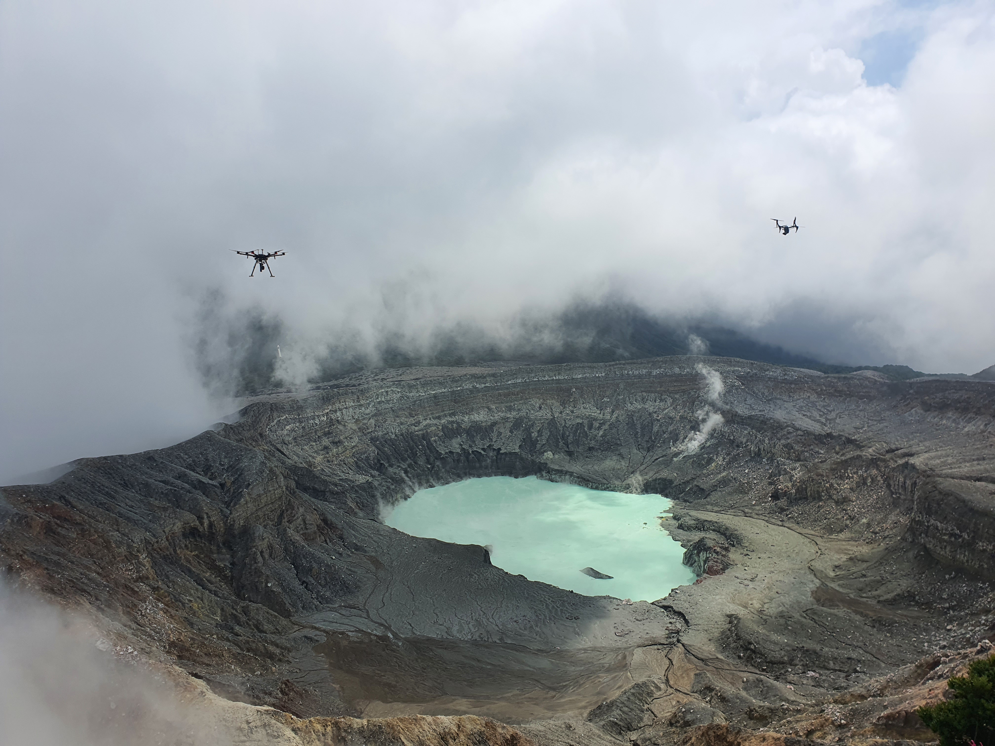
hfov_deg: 67.3
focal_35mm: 26
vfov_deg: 53.1
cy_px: 373
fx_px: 747
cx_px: 498
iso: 50
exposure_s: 1/3392
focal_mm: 4.3
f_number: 2.4
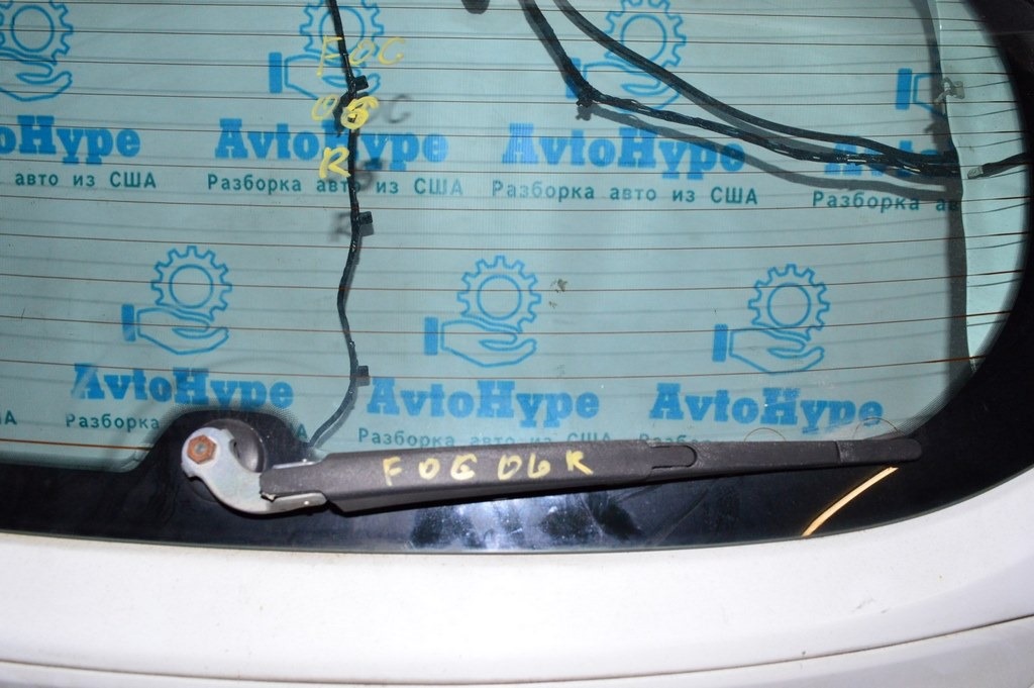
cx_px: 517
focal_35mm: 30
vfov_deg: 43.5
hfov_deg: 62.0
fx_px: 861
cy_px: 344
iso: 1600
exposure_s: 1/200
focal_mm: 20
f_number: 8
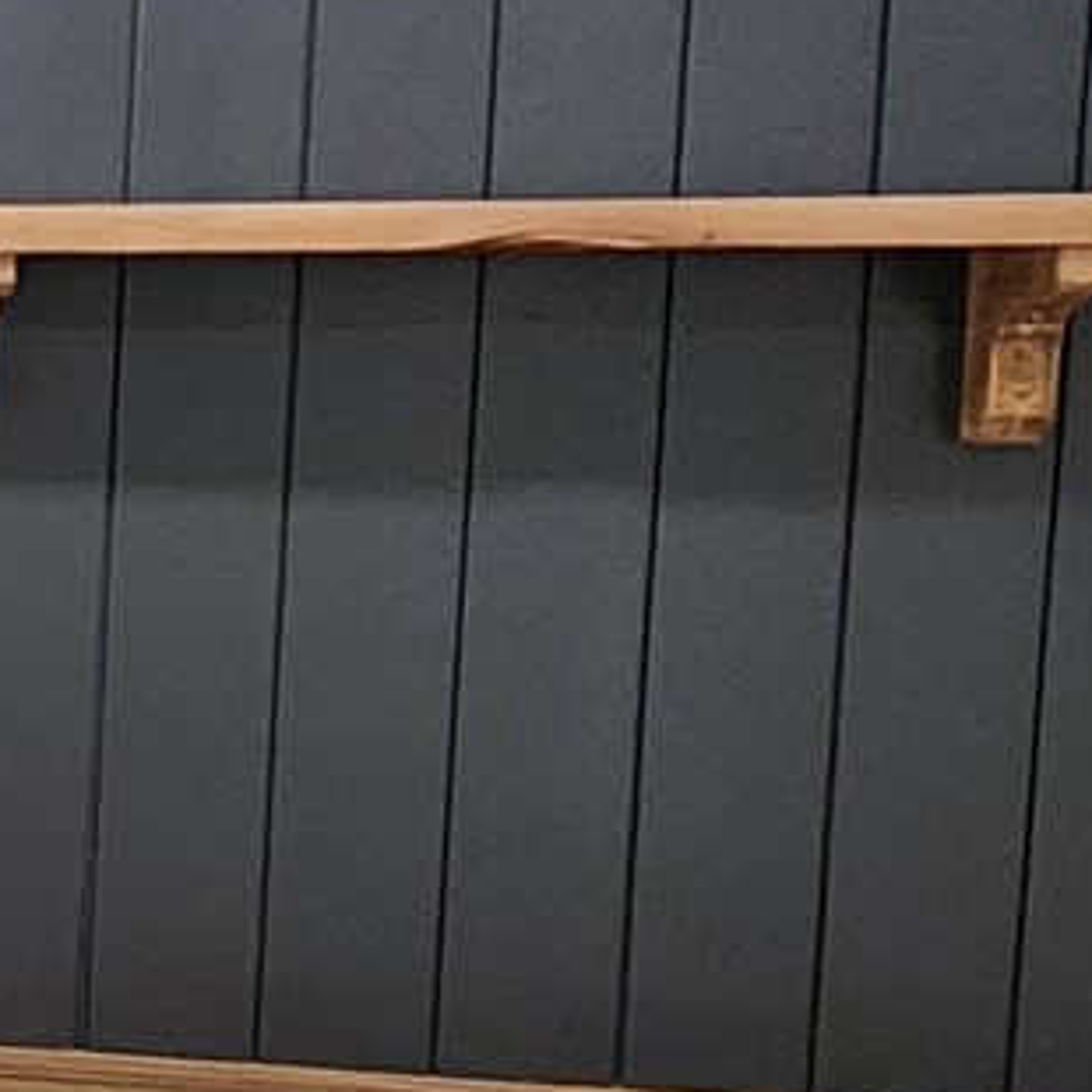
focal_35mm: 76
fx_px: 2712
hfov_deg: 13.6
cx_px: -1730
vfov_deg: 22.8
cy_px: 578
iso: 400
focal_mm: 2.2
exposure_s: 1/40
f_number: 2.2
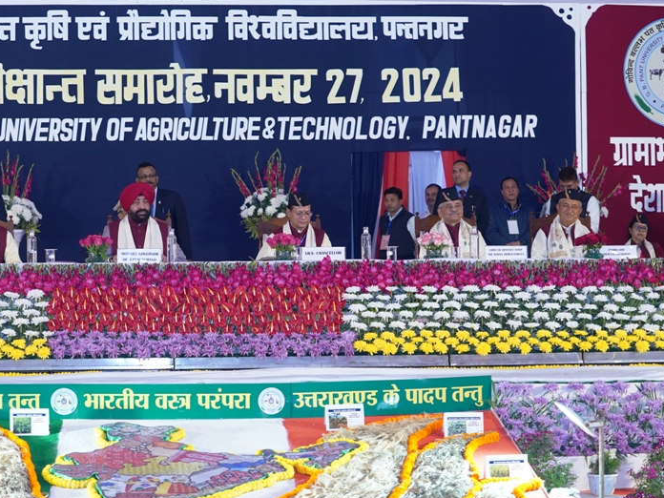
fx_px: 1899
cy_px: 301
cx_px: 178
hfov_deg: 19.7
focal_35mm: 99
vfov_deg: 14.9
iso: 2000
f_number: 4
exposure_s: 1/125
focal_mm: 70
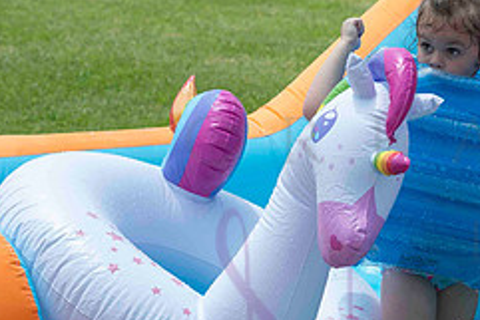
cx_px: 552
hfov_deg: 11.2
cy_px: 238
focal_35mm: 181
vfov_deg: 7.6
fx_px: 2415
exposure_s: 1/1000
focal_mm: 74
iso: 400
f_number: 6.3
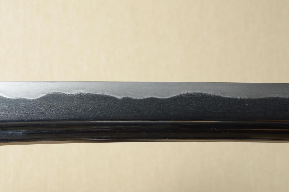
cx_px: 144
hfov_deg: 20.6
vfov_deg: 13.8
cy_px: 96
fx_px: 794
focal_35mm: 99
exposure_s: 1/2
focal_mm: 66
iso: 400
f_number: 11
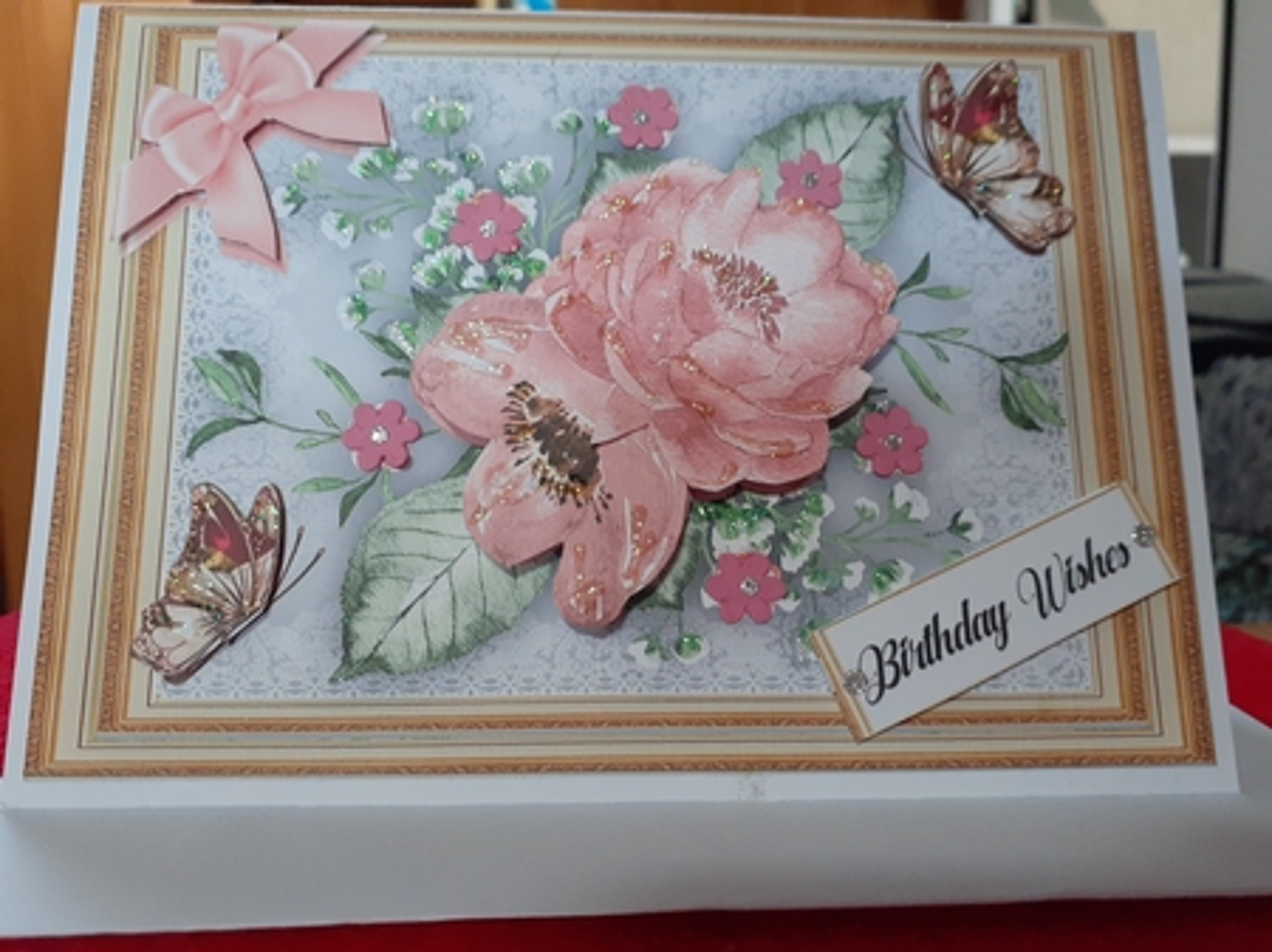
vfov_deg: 51.3
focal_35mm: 27
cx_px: 636
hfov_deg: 65.4
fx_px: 992
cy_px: 476
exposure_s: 1/17
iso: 250
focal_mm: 3.6
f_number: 1.9
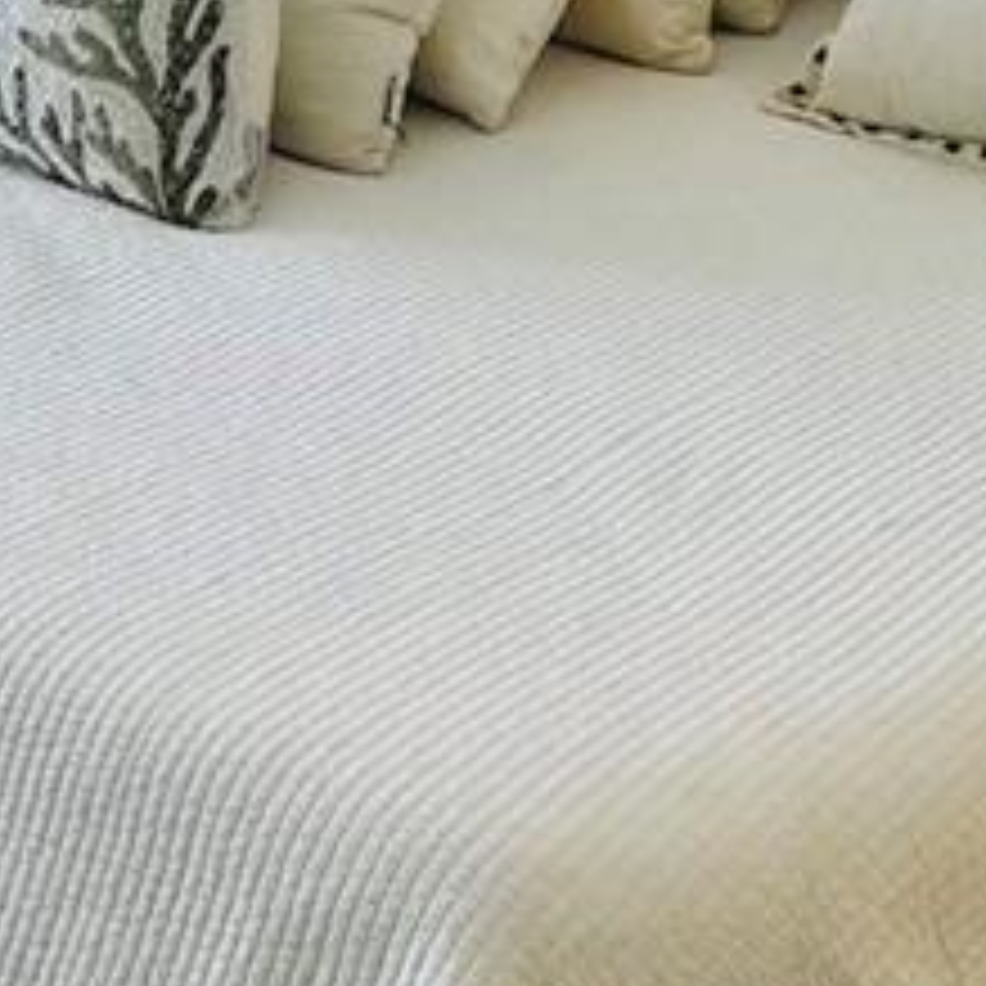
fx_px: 4060
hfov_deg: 13.8
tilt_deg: -11.3
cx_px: 558
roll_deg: -0.7
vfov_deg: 13.2
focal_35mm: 126
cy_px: -428
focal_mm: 5.7
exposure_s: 1/120
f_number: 1.5
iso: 64
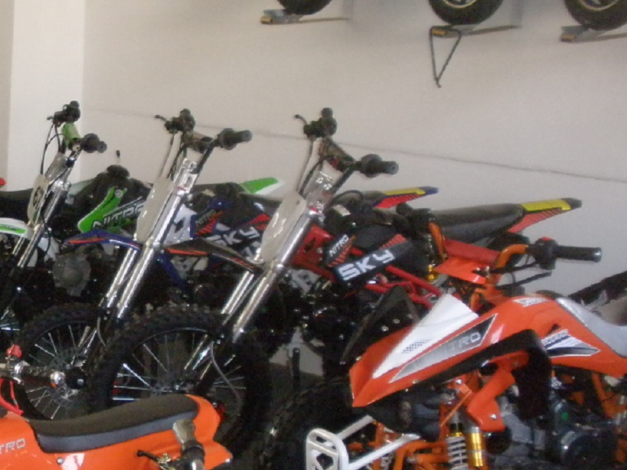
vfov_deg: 15.7
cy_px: 347
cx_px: 8
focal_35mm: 94
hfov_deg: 20.2
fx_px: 1702
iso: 200
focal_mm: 6.6
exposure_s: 1/30
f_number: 3.5
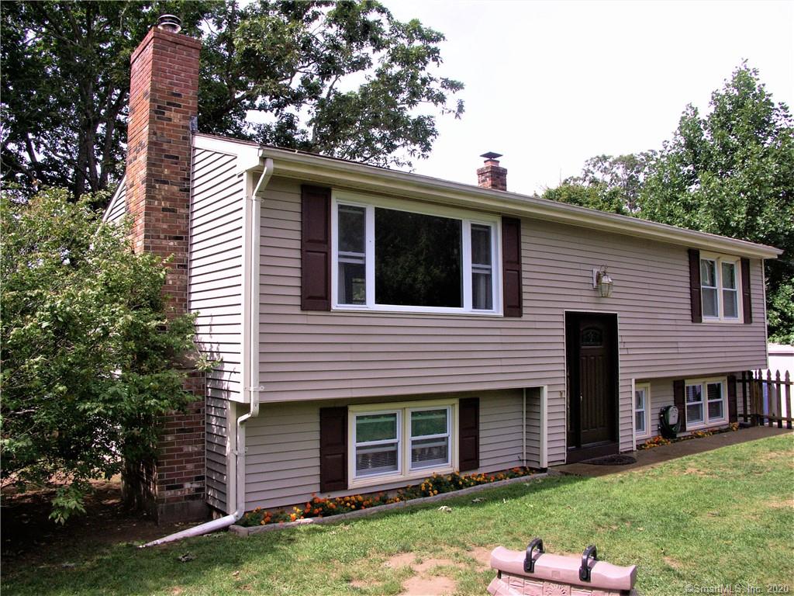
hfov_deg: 61.7
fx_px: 665
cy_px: 298
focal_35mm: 29
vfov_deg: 48.2
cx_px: 397
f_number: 6.3
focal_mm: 7.42
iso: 64
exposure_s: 1/320
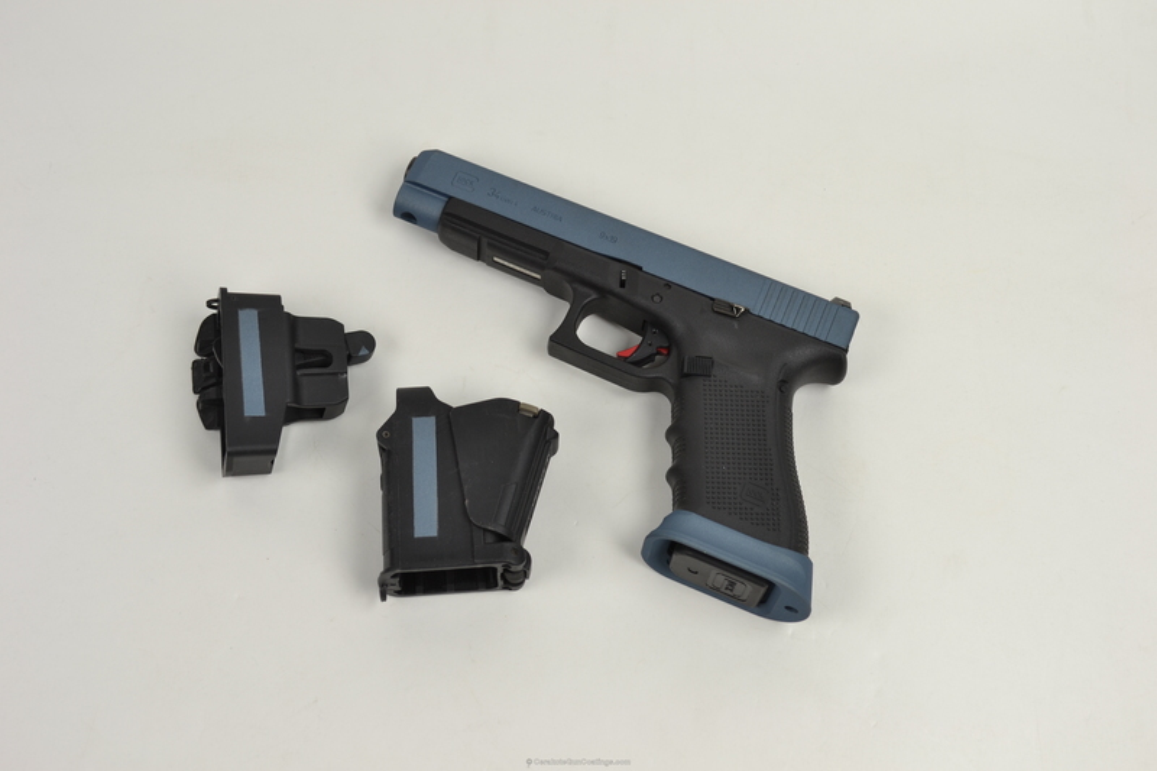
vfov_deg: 28.1
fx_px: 1542
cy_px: 386
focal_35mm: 48
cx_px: 578
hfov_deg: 41.1
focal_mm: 32
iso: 100
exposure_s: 1/15
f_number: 6.3
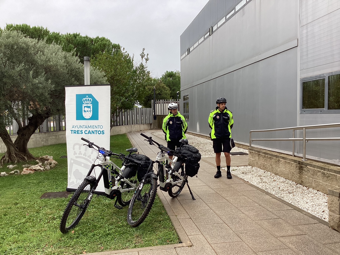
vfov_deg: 45.4
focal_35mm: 31
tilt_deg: -3.5
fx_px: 304
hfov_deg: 58.4
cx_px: 170
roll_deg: +0.5
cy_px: 128
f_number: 2.4
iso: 25
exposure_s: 1/120
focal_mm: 3.3
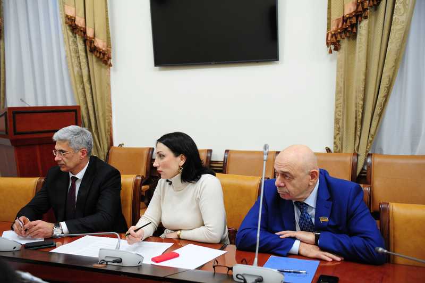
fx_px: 472
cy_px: 142
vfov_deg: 33.3
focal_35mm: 40
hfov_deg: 48.5
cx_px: 212
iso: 3200
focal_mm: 40
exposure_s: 1/200
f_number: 3.5
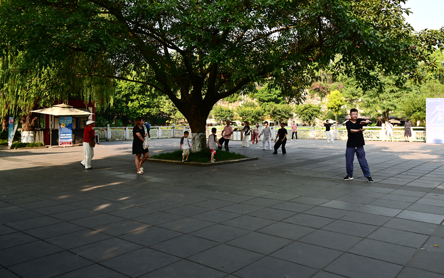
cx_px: 241
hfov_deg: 61.1
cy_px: 119
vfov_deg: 40.5
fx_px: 375
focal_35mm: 31
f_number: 8
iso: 200
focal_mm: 27
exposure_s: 1/80
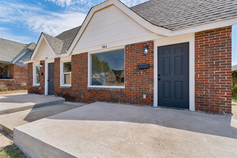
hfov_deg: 100.4
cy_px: 79
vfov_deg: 77.3
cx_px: 118
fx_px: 99
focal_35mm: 15
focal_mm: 10
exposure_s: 1/1600
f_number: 7.1
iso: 200
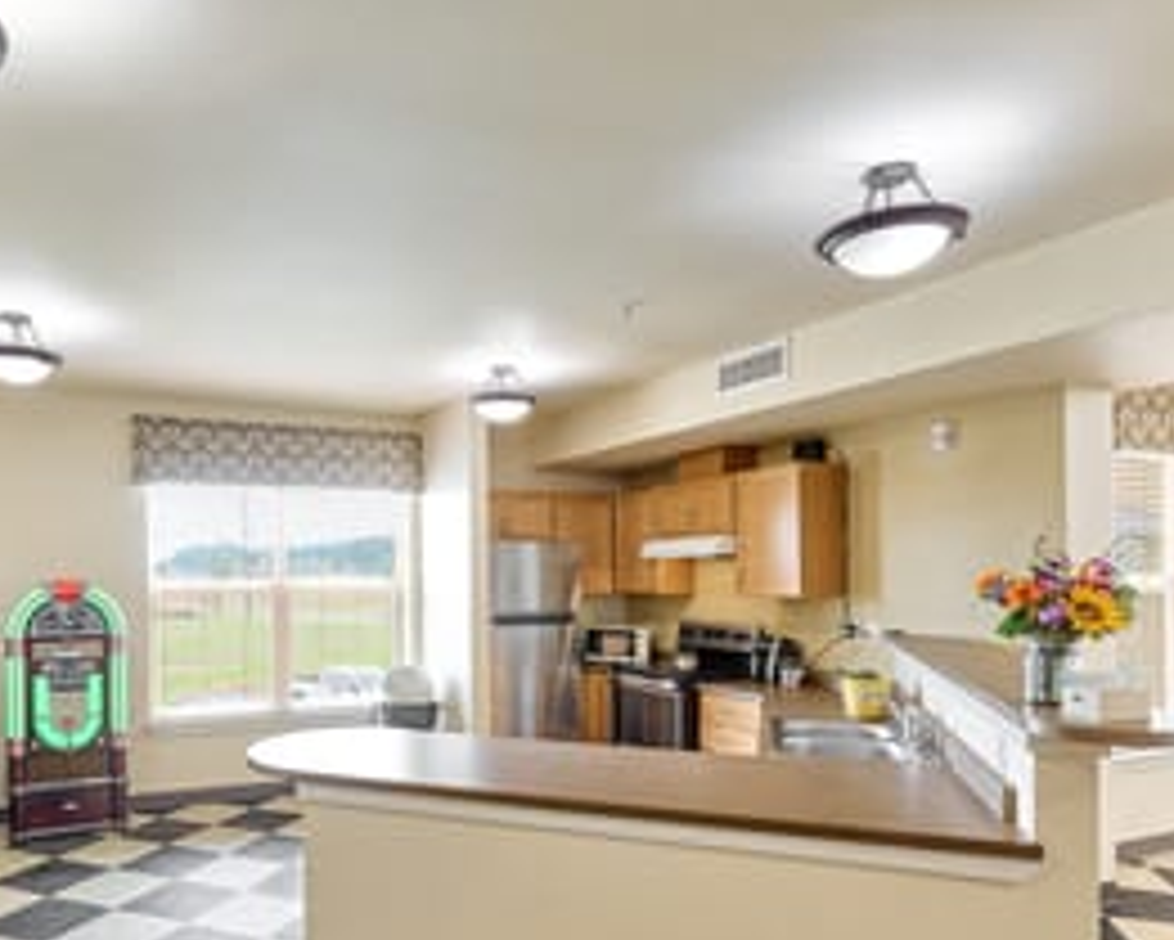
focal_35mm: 24
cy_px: 580
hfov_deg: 69.6
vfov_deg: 58.7
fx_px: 824
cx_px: 427
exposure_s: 1/13
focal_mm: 16.5
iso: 100
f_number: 11
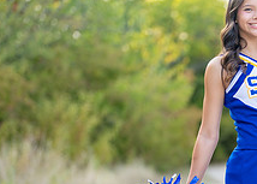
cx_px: 268
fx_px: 1110
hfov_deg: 13.0
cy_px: 173
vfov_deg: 9.4
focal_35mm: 152
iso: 100
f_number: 1.2
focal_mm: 50
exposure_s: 1/800
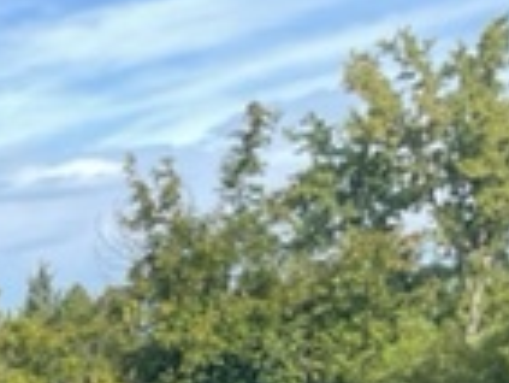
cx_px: -570
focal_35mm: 118
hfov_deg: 13.7
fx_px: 1737
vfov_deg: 11.0
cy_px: 856
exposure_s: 1/703
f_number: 1.6
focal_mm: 4.2
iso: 32
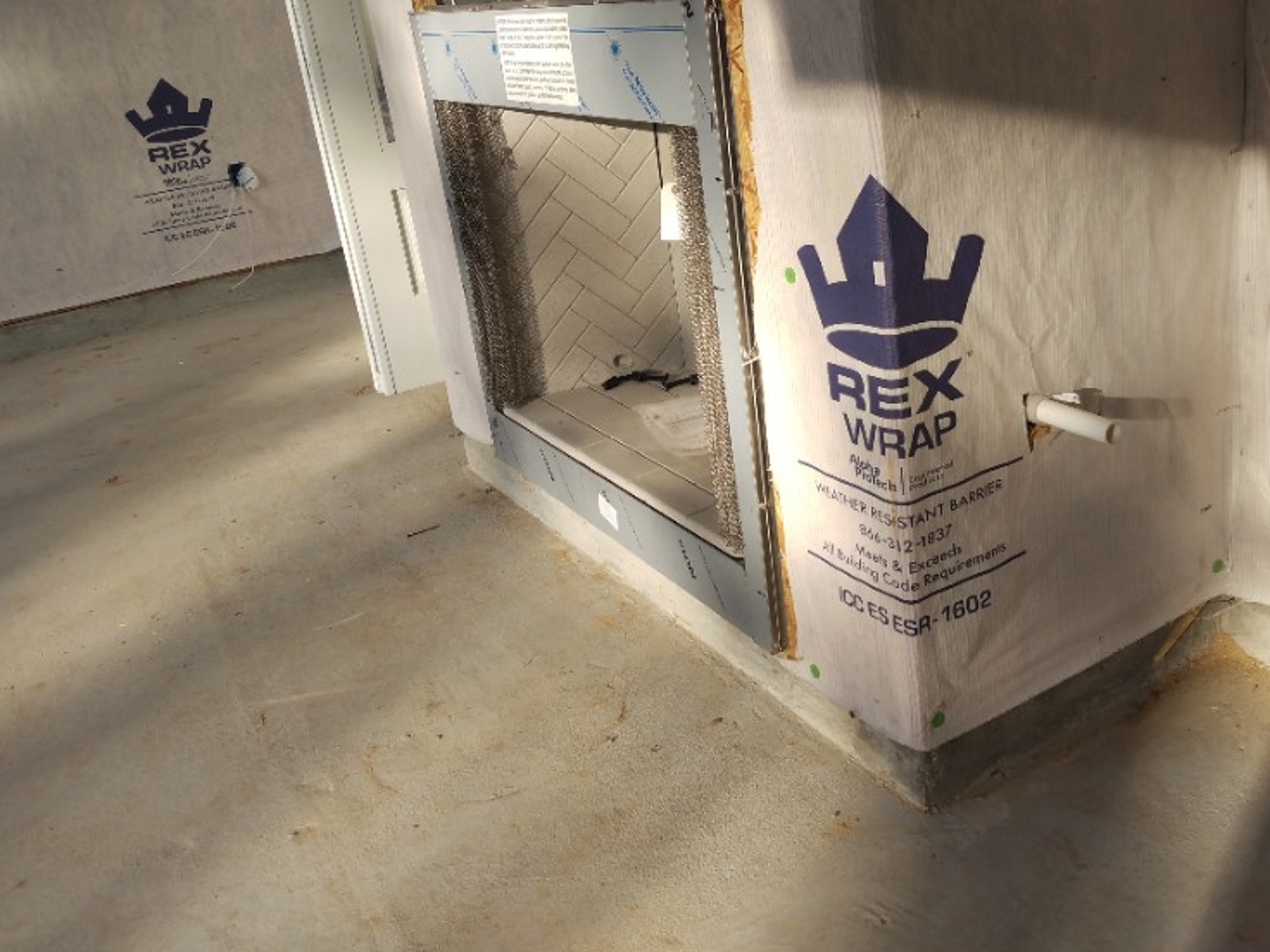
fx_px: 917
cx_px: 728
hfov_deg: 69.0
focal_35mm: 25
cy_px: 376
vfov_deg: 54.4
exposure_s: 1/373
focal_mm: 3.54
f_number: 2
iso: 100
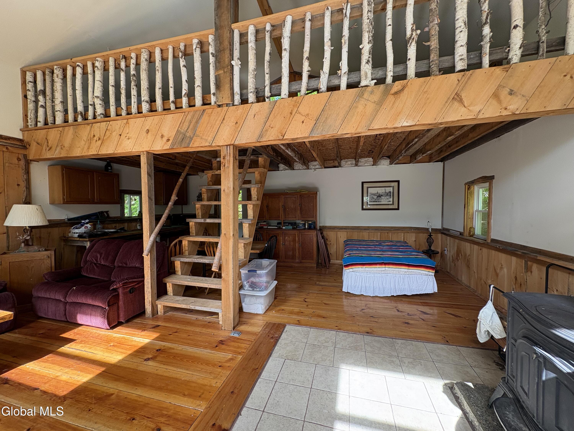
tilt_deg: -2.2
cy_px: 216
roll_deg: -1.0
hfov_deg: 102.1
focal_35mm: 14
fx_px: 232
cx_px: 287
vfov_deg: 85.7
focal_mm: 2.22
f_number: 2.2
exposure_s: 1/99
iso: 100
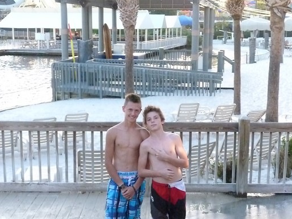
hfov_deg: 32.7
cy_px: 128
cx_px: 159
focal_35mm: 59
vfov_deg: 24.8
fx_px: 497
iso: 1600
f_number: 5.6
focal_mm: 8.5
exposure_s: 1/250
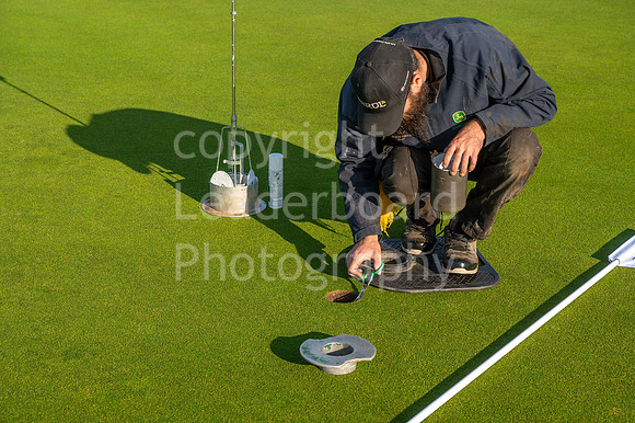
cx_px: 318
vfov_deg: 21.2
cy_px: 212
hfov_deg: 31.4
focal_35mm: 64
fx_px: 1128
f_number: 7.1
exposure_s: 1/200
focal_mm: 64
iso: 125
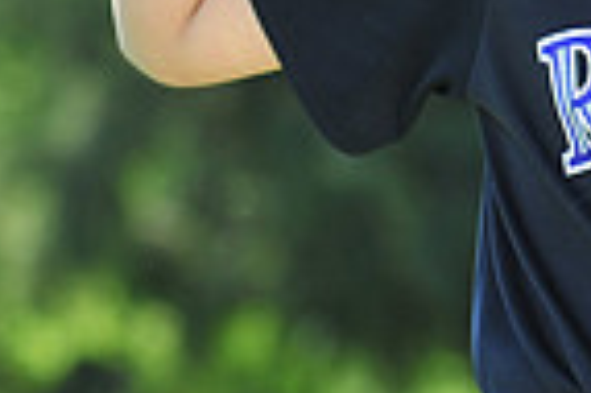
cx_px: 736
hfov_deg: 5.5
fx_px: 6116
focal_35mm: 373
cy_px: -211
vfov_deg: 3.7
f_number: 4
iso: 200
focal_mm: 92
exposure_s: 1/800
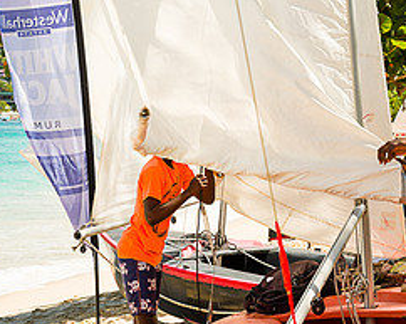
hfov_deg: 15.2
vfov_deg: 12.2
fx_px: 1512
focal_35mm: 126
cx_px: 299
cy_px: 82
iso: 80
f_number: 6.3
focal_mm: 48
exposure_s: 1/320
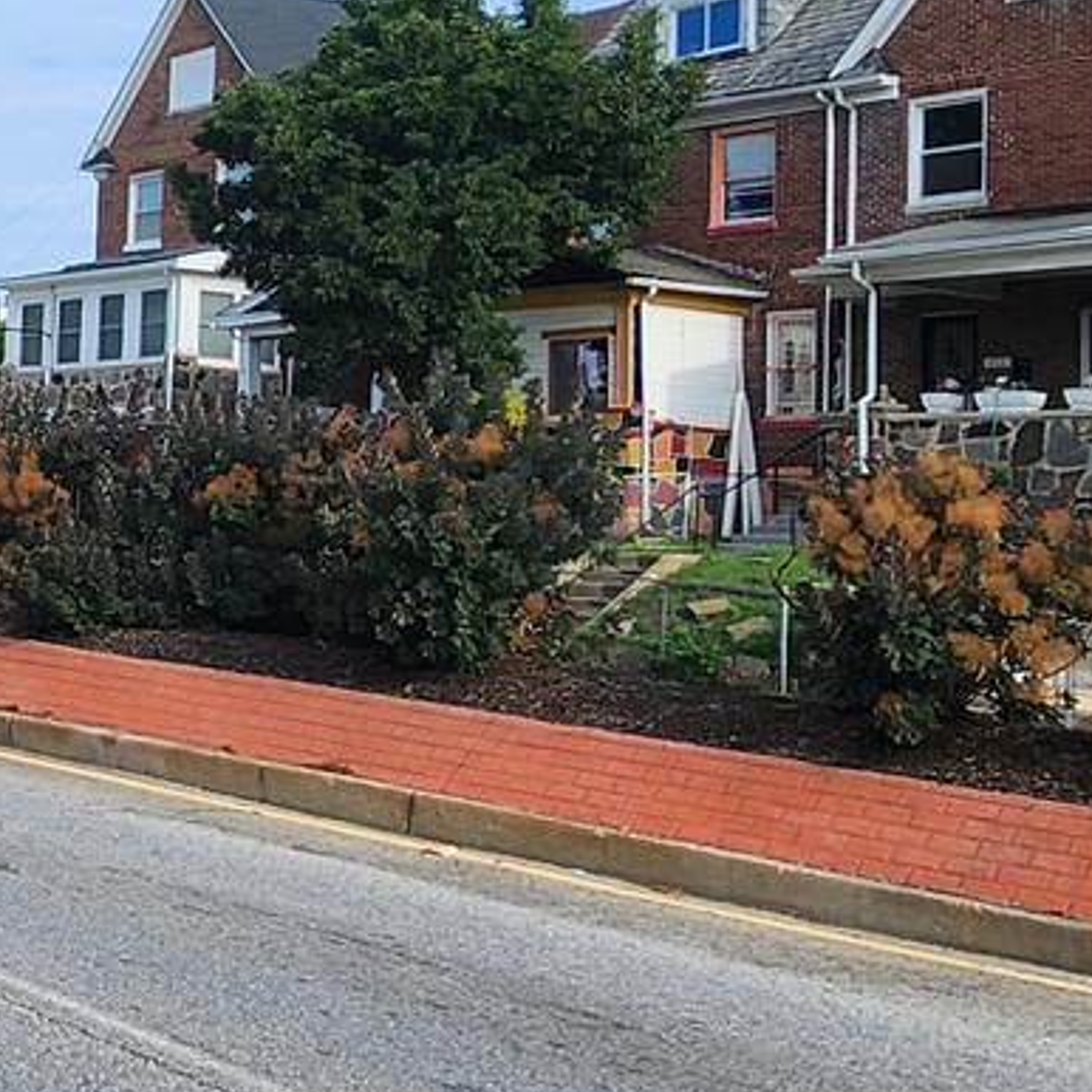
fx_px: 2177
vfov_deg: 27.8
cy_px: 272
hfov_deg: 23.5
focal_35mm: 61
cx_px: -470
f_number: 2.2
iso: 50
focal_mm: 2.2
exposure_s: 1/1529
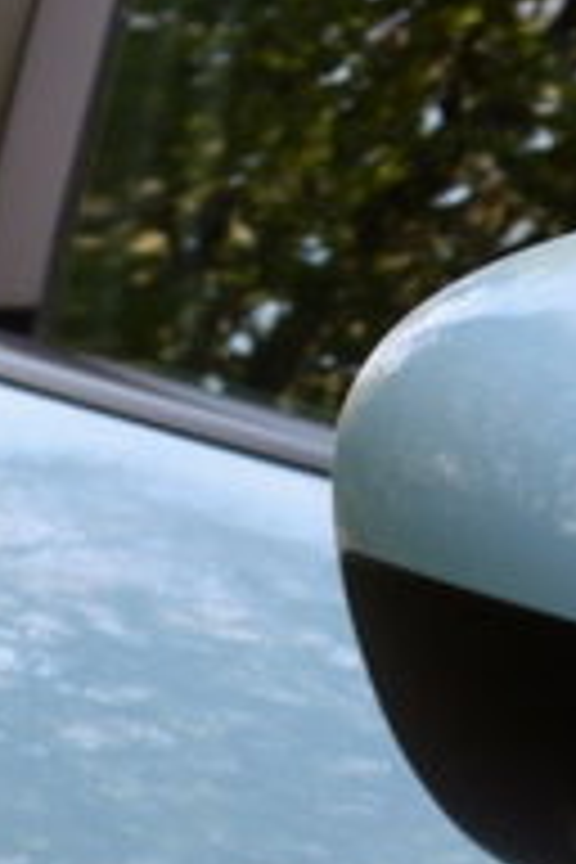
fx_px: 8639
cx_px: 86
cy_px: 922
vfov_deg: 5.7
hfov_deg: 3.8
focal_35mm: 360
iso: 200
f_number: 8
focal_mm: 30
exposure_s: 1/80
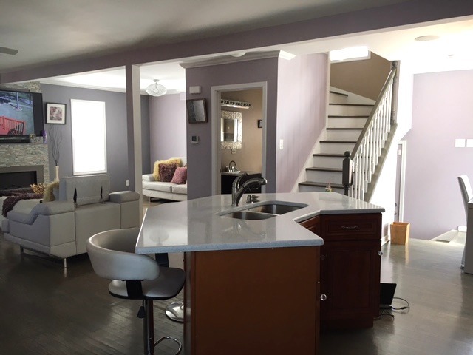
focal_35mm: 29
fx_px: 396
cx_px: 236
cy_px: 178
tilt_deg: -6.4
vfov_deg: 48.2
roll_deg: -0.2
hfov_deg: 61.7
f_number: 2.2
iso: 32
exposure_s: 1/30
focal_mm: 4.15
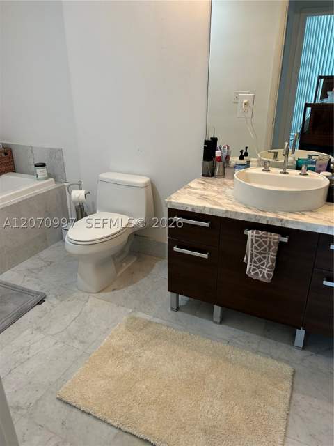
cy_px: 223
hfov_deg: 53.1
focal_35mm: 26
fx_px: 334
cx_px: 167
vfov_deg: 67.3
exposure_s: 1/120
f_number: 1.5
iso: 100
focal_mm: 5.7
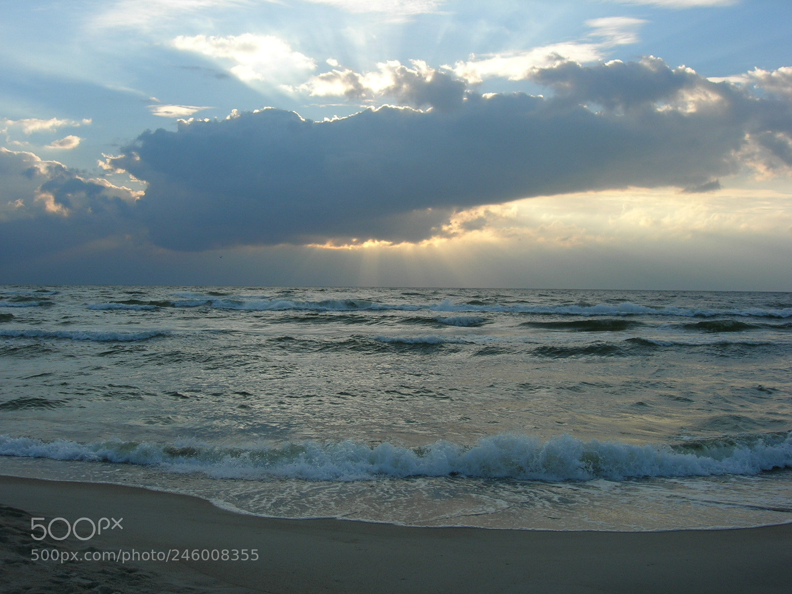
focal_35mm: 38
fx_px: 869
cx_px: 396
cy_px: 297
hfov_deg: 49.0
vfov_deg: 37.7
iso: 64
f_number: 4.8
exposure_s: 1/451
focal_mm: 7.8
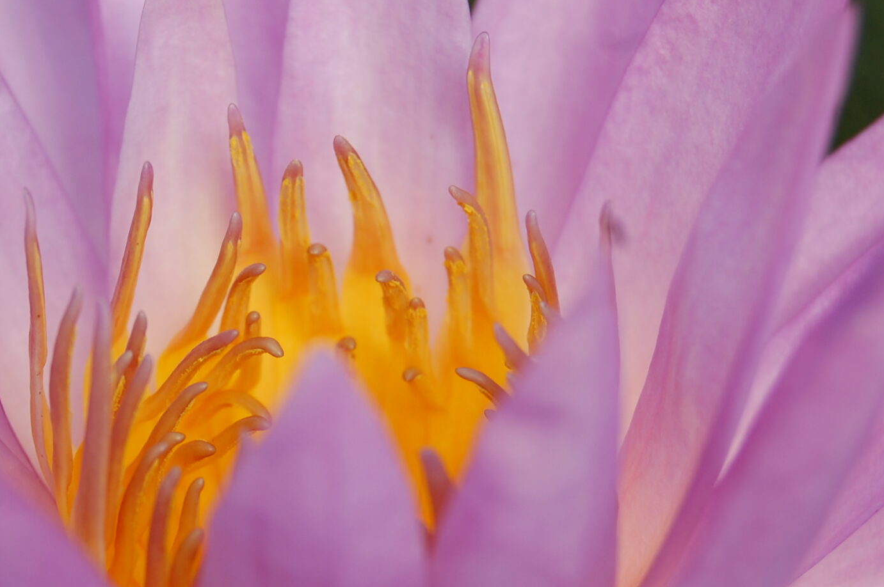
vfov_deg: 9.0
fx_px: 3752
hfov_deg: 13.4
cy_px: 323
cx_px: 276
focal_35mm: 153
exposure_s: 1/250
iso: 200
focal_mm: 55
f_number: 8
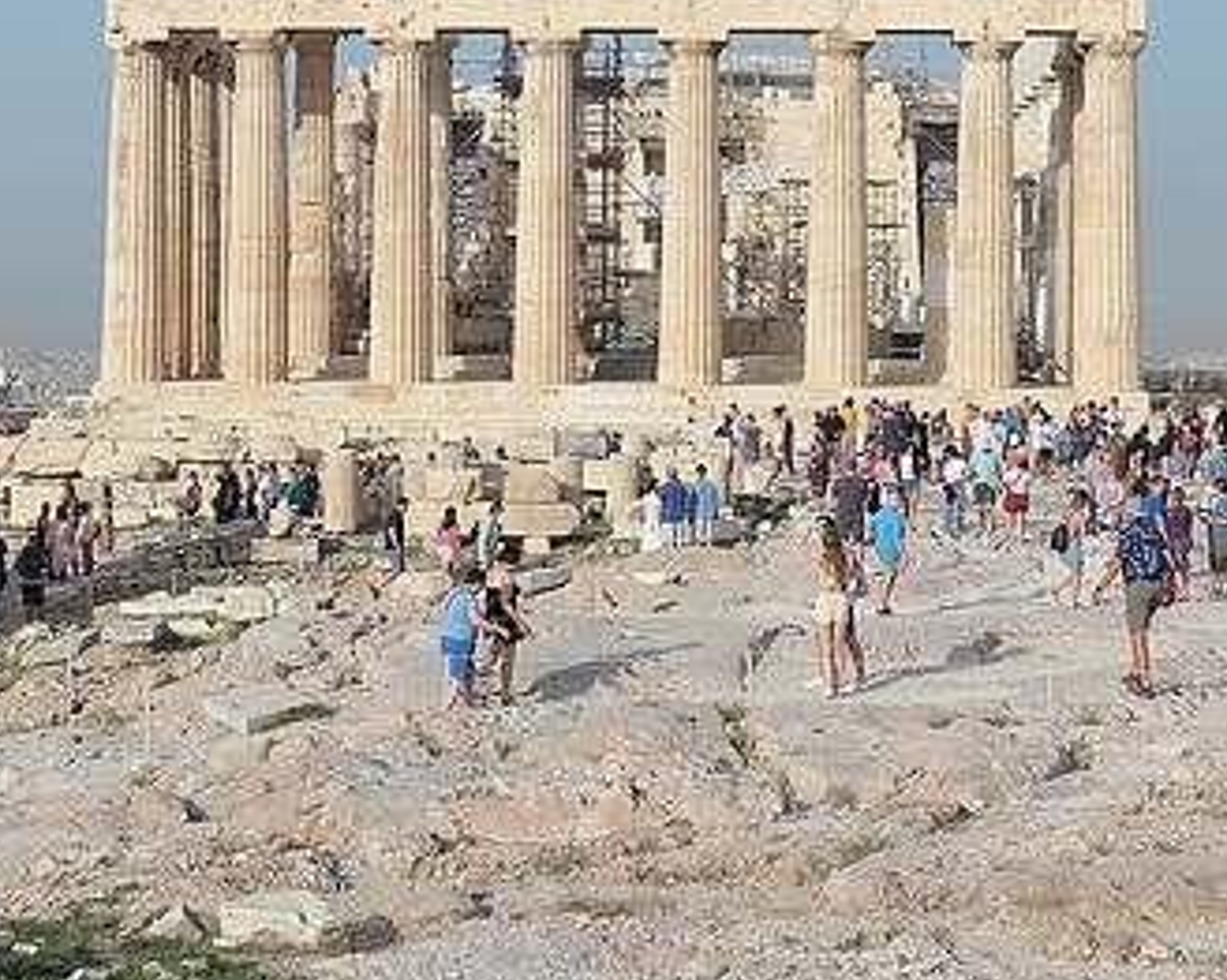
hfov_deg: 24.5
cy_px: 294
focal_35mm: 78
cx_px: 636
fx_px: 2831
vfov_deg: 19.6
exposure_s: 1/2000
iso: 200
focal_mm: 11.5
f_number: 3.6
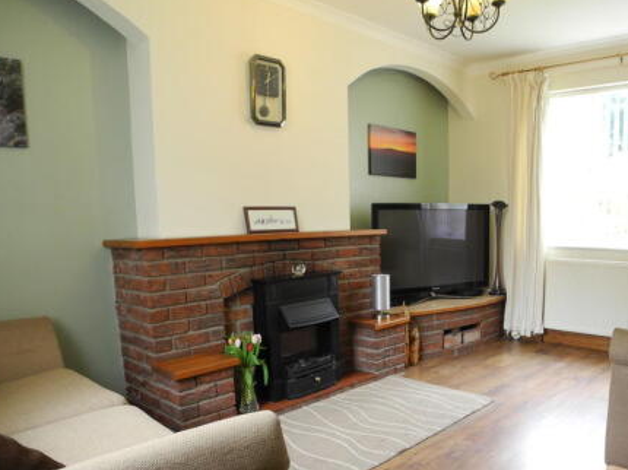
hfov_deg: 48.6
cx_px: 386
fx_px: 689
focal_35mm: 38
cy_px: 312
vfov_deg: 37.3
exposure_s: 1/30
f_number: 2.8
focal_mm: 6
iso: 328
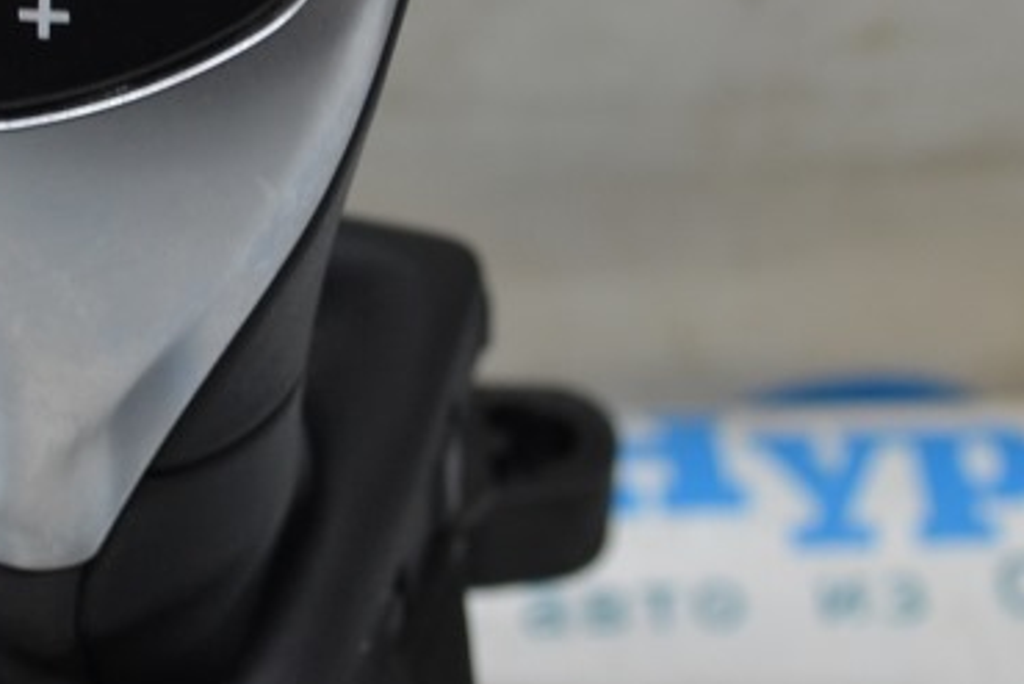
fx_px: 5435
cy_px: 76
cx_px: 230
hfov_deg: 10.7
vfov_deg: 7.2
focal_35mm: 191
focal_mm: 46
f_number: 5.3
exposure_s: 1/60
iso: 400
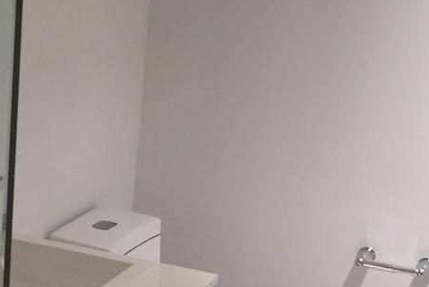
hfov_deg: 18.9
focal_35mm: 106
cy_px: 366
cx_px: 25
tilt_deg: -23.9
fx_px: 1264
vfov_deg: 12.6
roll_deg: -3.9
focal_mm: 4.15
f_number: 2.2
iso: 80
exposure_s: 1/30
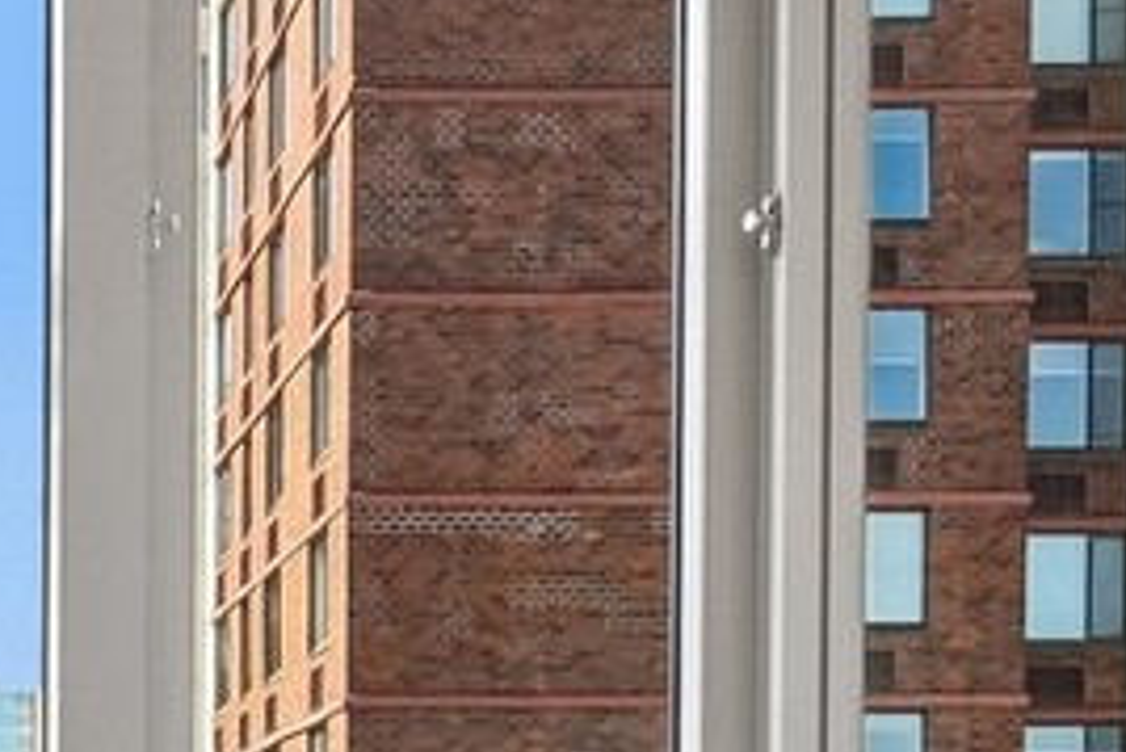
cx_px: -151
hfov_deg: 20.5
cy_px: 1424
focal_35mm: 94
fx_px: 2942
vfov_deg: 13.0
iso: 400
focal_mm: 14
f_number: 7.1
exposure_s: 1/200
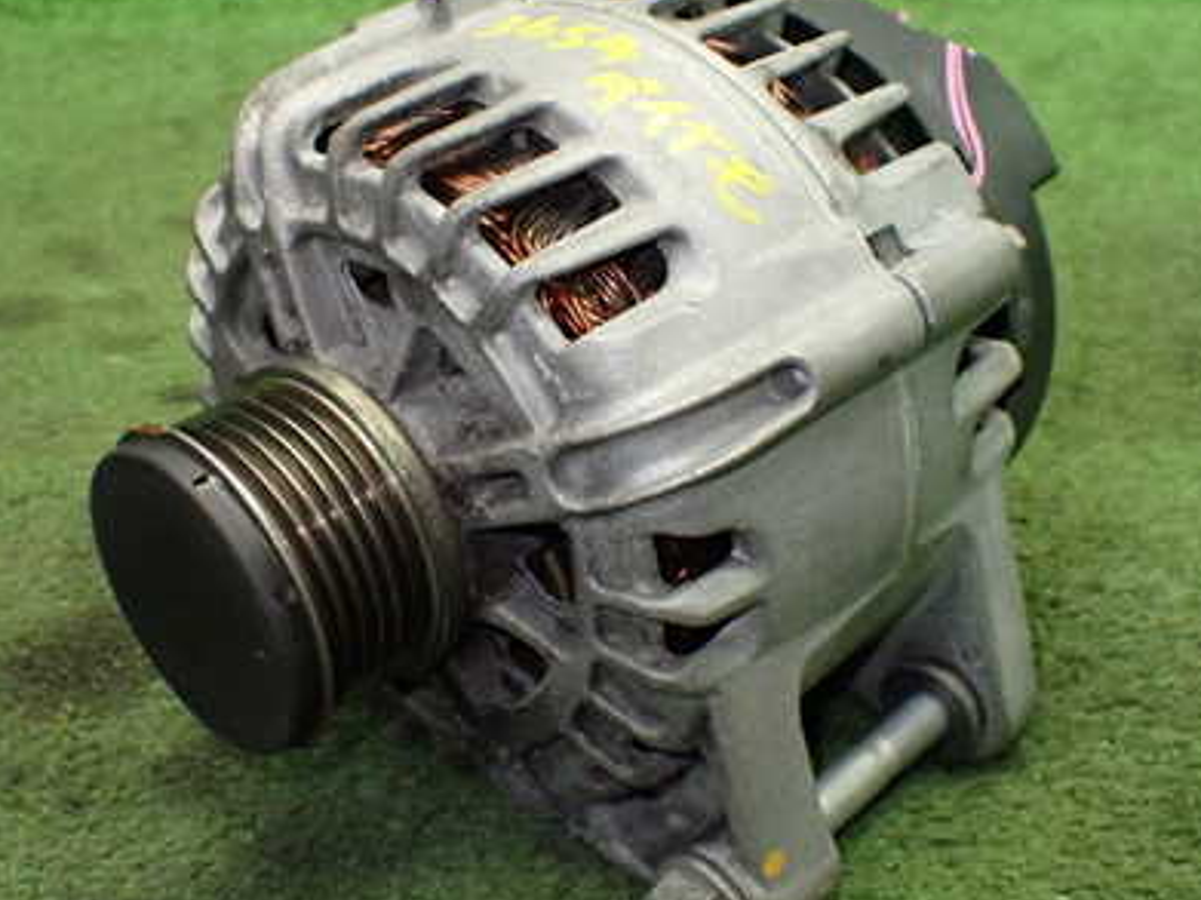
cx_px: 596
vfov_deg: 31.5
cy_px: 424
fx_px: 1595
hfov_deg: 41.3
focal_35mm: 46
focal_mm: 5.4
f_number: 2.3
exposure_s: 1/125
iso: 640
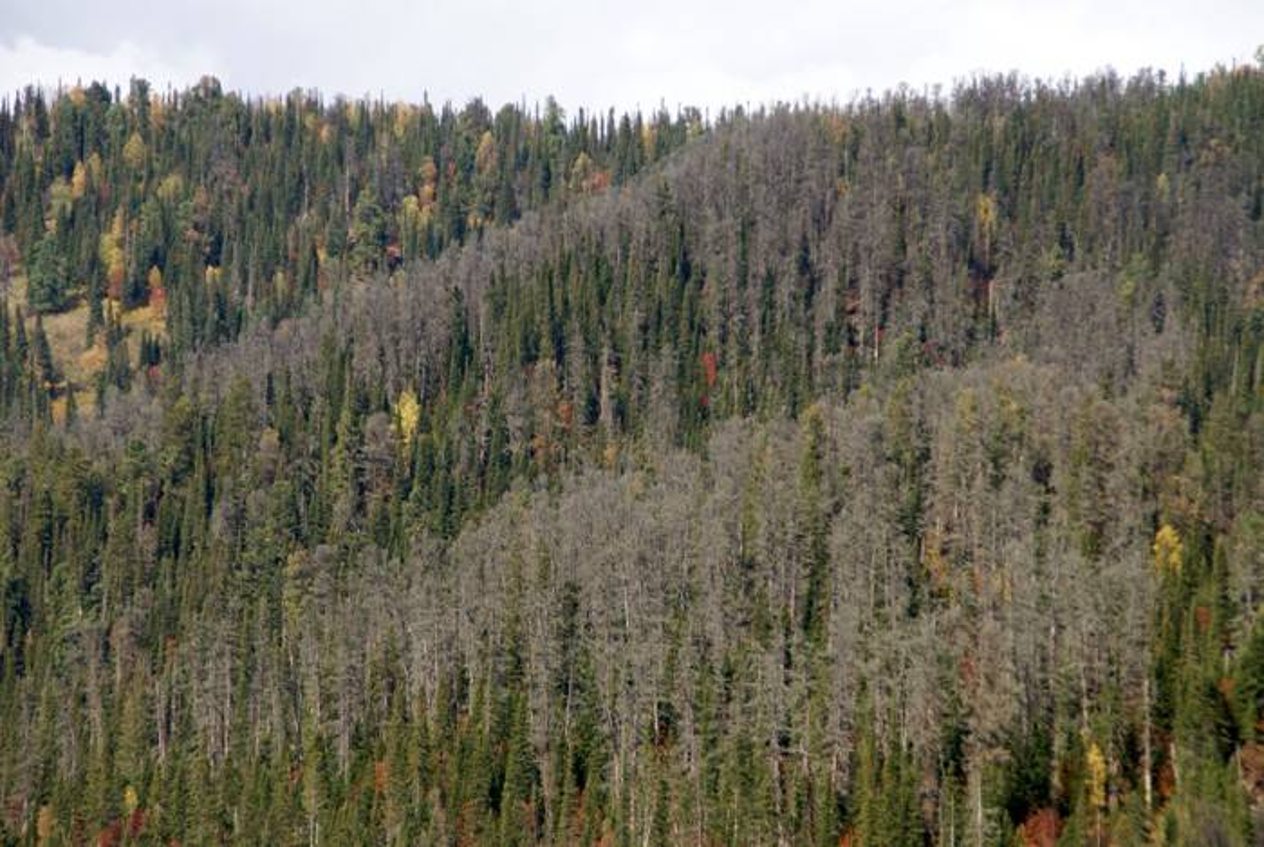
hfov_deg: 10.5
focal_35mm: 195
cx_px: 632
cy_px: 424
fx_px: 6857
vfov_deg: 7.1
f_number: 6.3
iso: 100
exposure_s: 1/200
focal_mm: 130
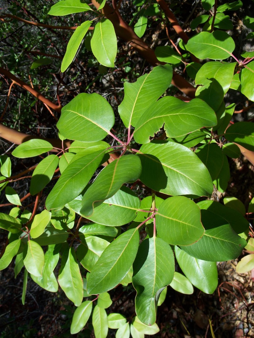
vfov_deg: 50.1
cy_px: 169
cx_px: 127
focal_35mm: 37
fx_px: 362
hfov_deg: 38.7
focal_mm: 7.8
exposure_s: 1/400
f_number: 4
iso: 64
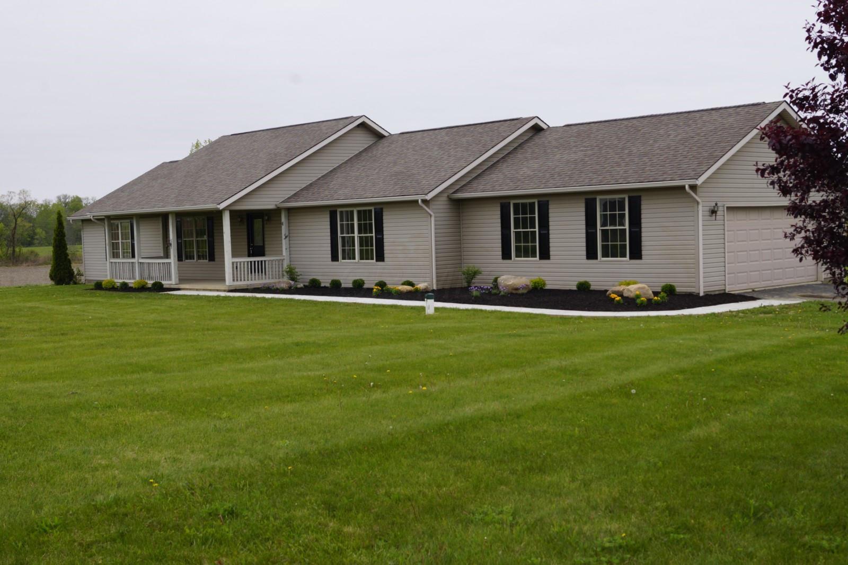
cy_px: 282
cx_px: 424
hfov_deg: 43.6
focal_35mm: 45
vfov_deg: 29.9
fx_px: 1060
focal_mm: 30
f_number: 13
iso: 100
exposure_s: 1/80
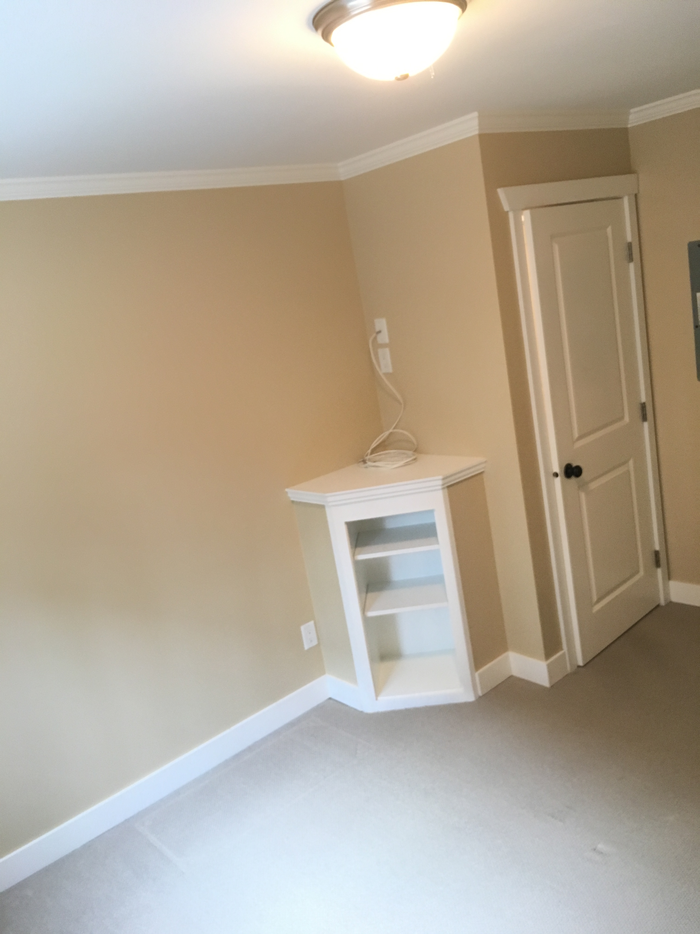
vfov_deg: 61.7
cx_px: 350
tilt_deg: -13.1
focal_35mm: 29
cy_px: 467
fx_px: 782
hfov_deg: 48.2
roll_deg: +9.3
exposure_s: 1/30
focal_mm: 4.15
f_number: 2.2
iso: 160
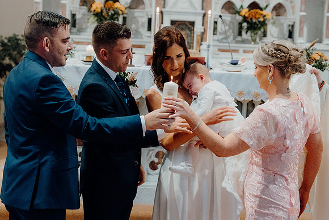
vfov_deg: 18.0
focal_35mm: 76
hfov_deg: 26.6
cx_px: 164
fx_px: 695
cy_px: 110
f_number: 3.5
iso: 3200
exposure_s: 1/160
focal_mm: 51
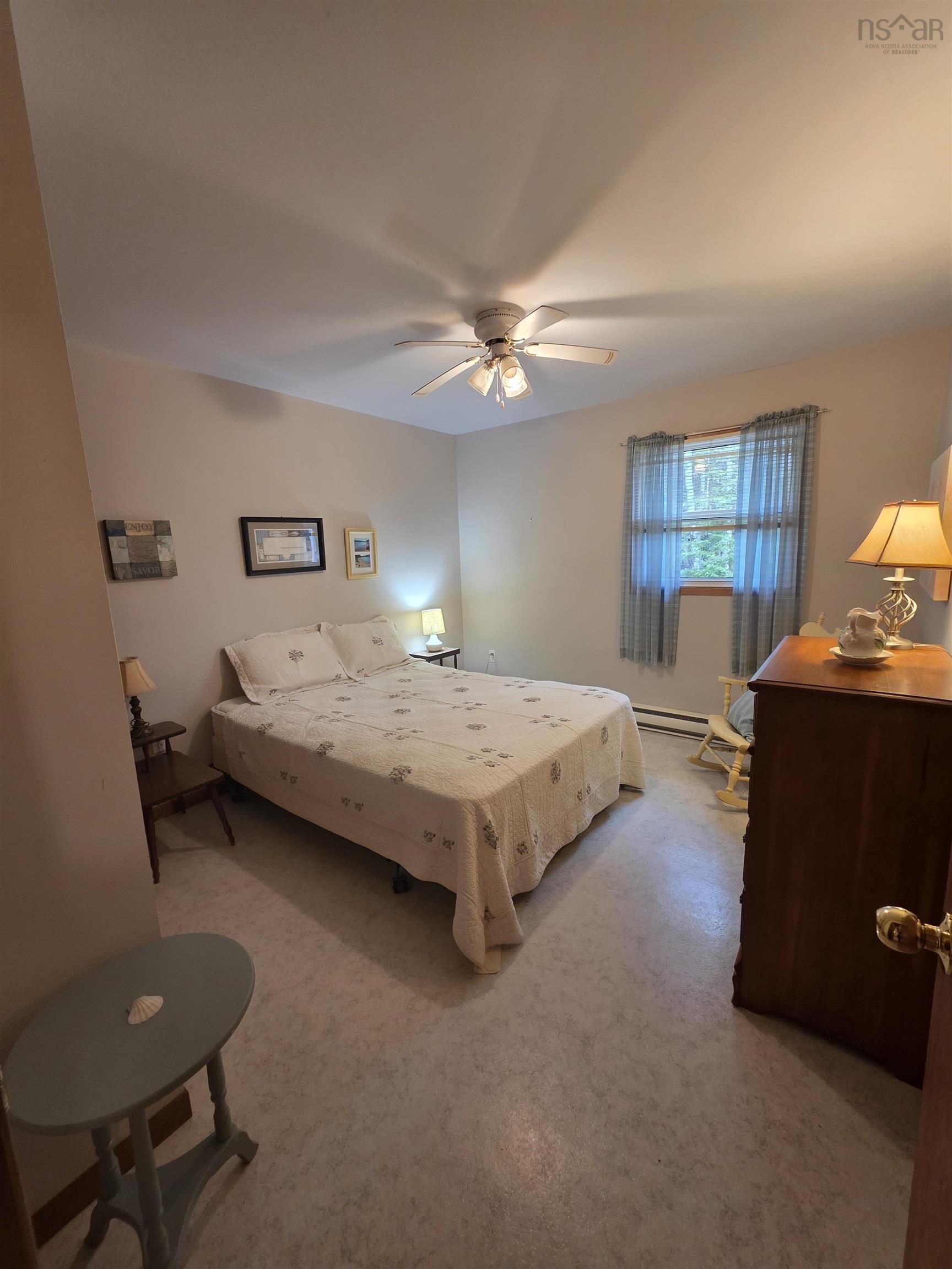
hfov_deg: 89.9
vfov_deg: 106.2
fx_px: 477
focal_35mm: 13
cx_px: 476
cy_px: 634
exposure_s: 1/60
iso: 250
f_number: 1.9
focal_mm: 2.2
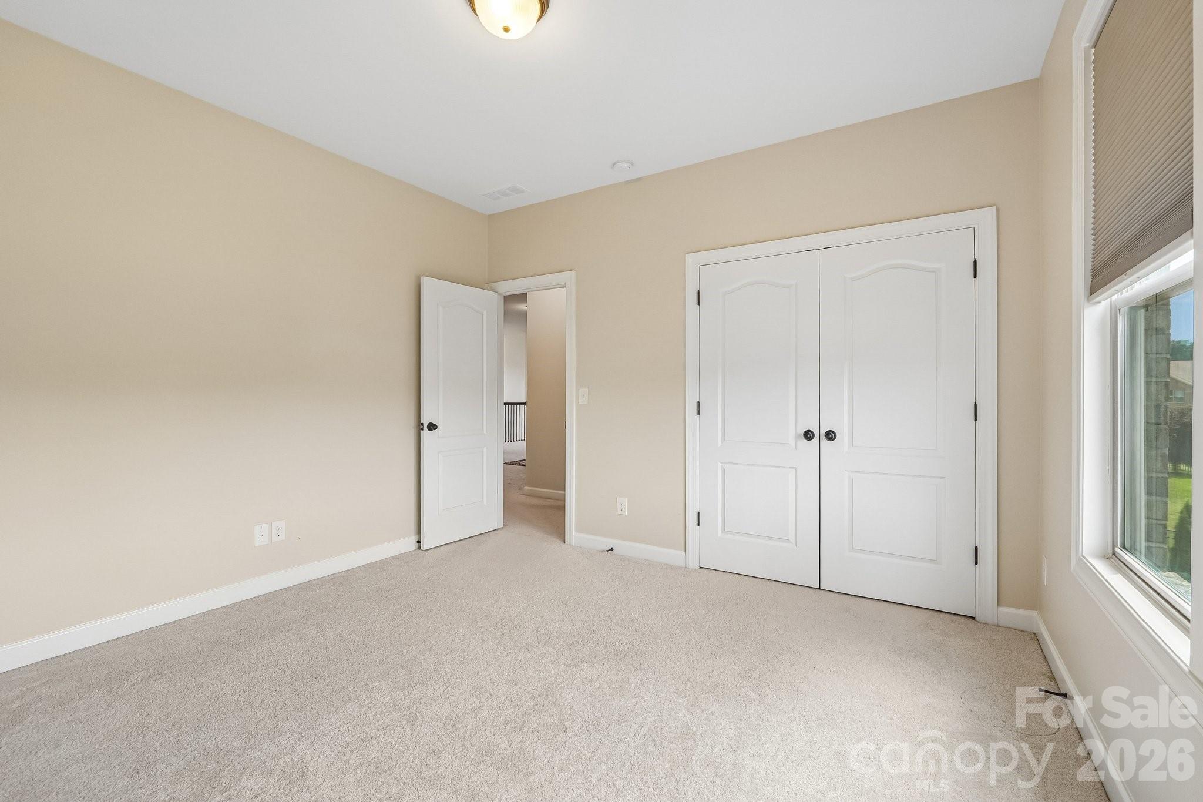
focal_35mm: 15
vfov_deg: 77.3
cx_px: 602
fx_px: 501
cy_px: 401
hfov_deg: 100.4
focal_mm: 10
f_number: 8
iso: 400
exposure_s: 1/15
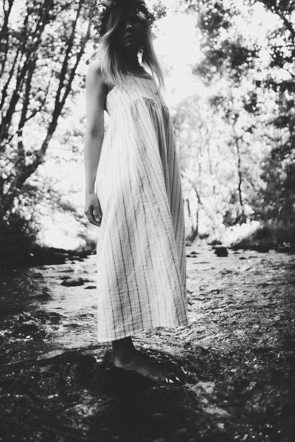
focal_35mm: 42
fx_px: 516
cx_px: 120
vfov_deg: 46.2
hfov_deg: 31.8
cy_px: 183
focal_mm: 23
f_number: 1.4
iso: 160
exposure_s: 1/250
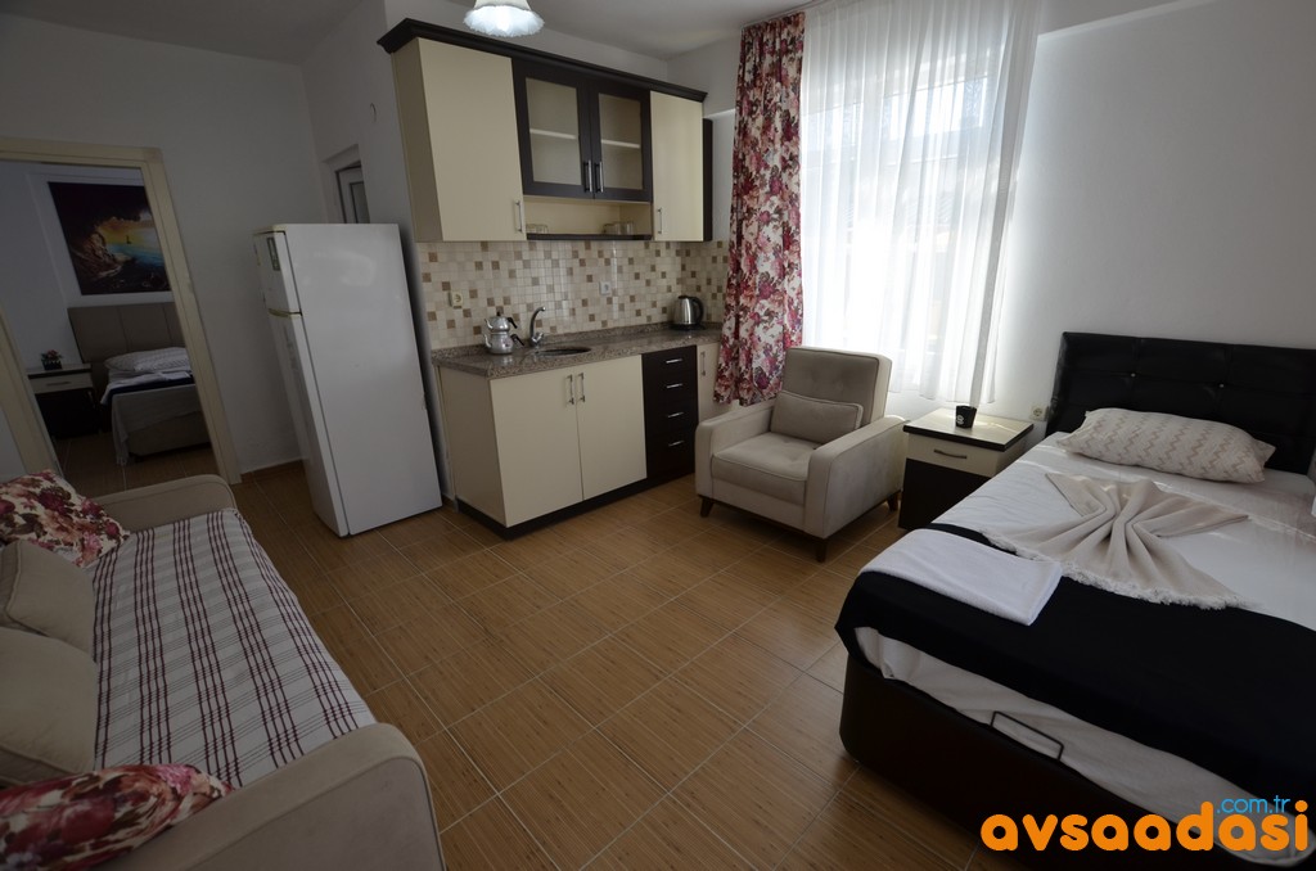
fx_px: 547
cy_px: 436
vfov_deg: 77.1
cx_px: 658
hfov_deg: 100.5
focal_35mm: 15
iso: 280
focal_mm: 10
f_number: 5.6
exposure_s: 1/125
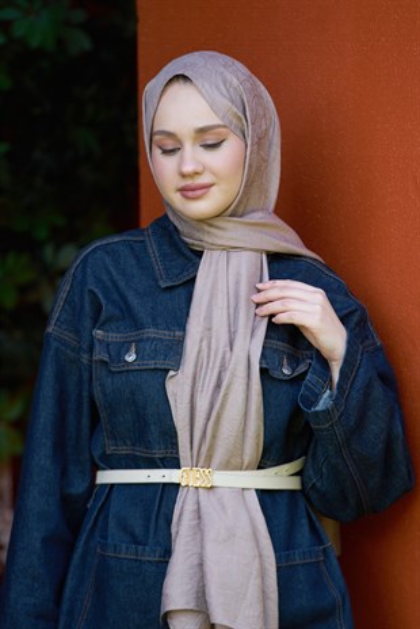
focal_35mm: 200
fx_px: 3495
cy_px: 314
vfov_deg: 10.3
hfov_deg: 6.9
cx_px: 210
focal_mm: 200
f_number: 4
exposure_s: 1/250
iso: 200
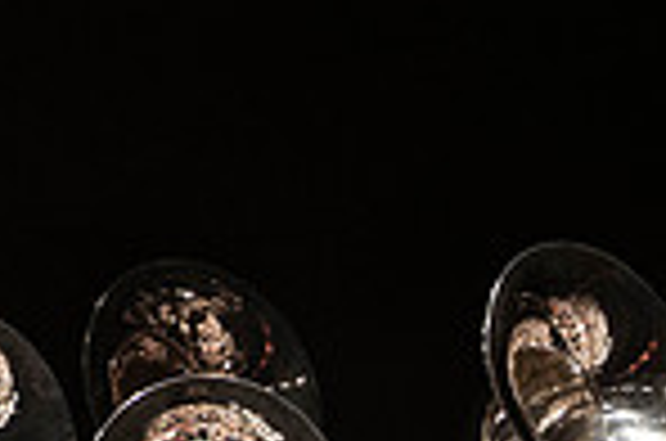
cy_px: 778
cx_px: 963
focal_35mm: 784
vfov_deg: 1.7
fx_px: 14473
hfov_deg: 2.6
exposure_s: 1/500
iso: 2500
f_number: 2.8
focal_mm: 200
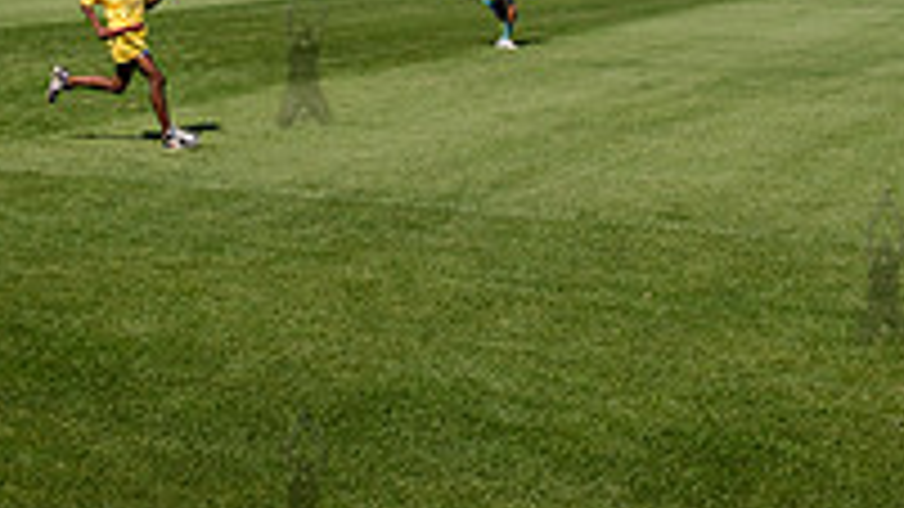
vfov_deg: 15.1
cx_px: 235
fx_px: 1893
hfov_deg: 26.5
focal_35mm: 79
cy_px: 43
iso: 400
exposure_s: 1/2500
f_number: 5.6
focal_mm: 24
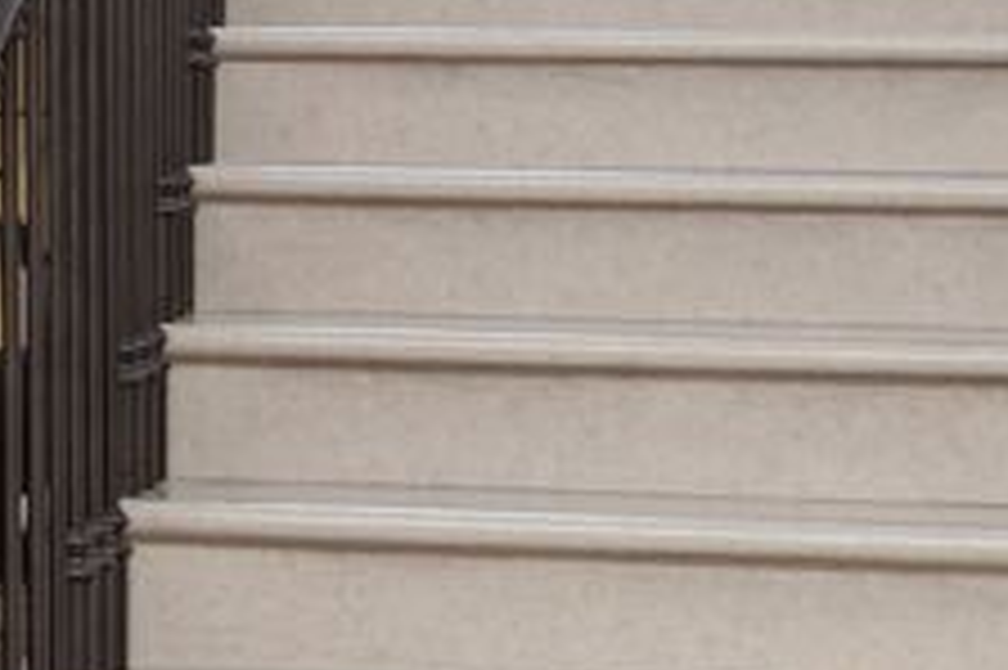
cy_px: -171
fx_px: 3749
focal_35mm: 134
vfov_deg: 10.0
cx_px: -297
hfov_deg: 14.7
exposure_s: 1/89.4
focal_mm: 6.81
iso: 54
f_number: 1.85
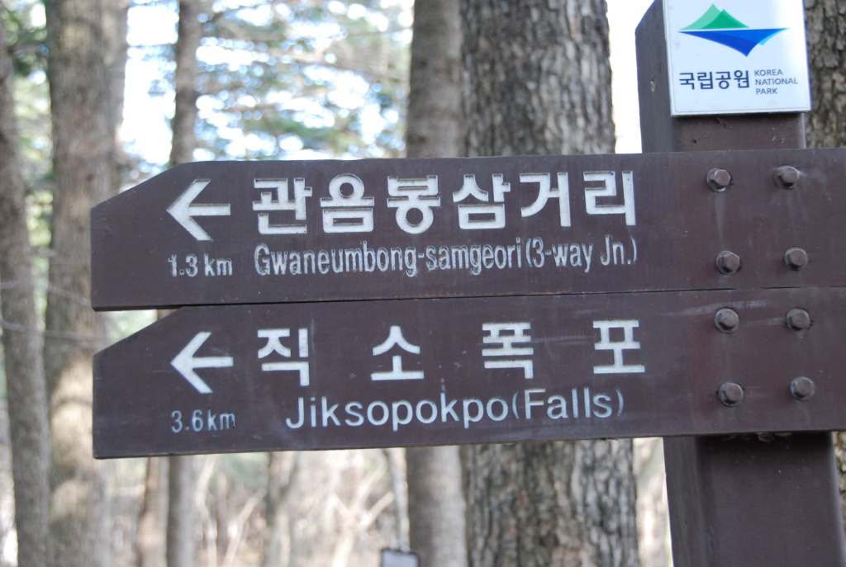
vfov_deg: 20.7
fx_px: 1554
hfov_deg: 30.5
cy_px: 284
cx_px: 423
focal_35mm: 66
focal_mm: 44
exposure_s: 1/100
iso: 800
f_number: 5
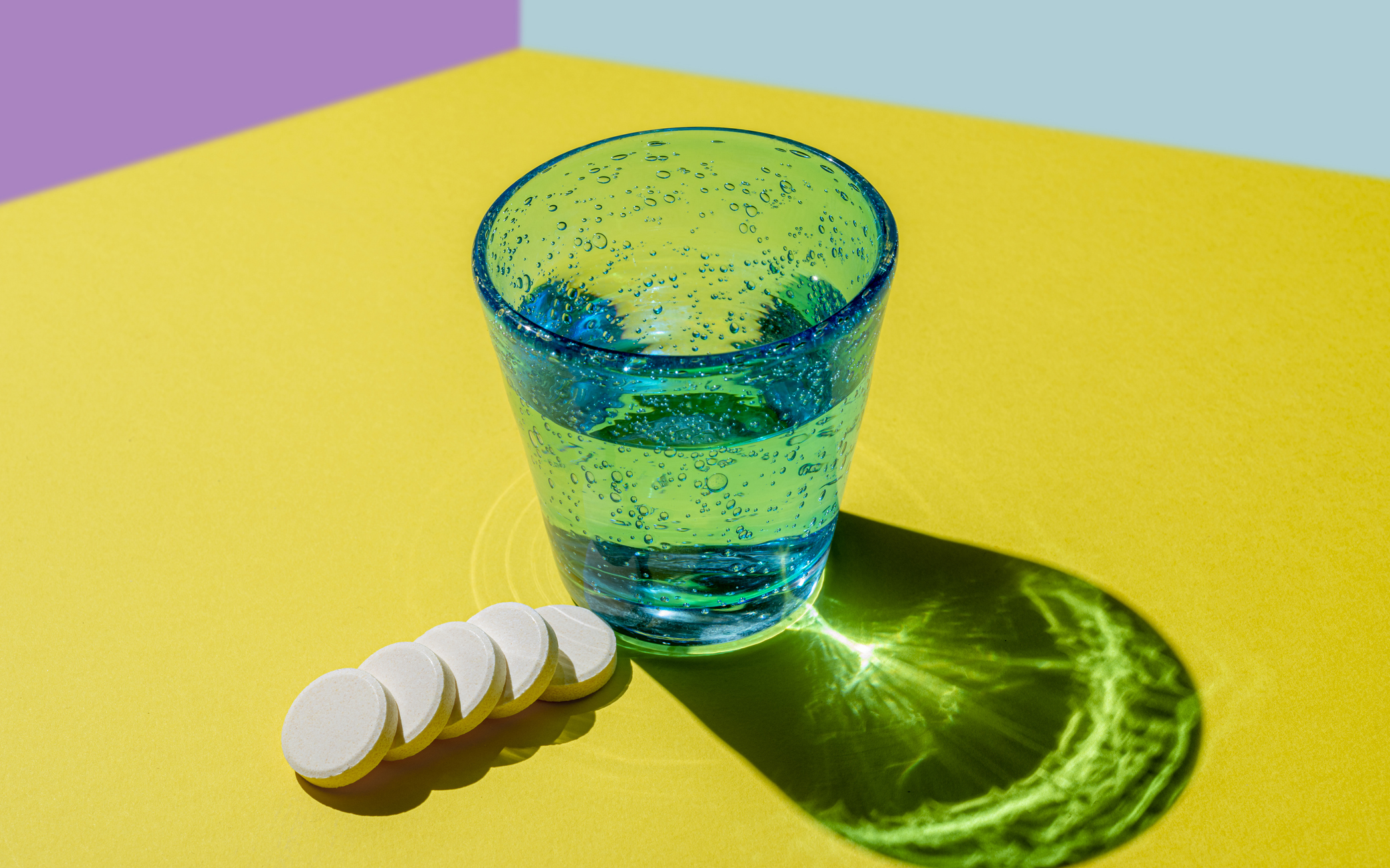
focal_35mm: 62
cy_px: 426
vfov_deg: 21.0
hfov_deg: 33.0
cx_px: 690
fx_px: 2349
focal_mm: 60
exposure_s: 1/160
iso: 50
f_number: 32
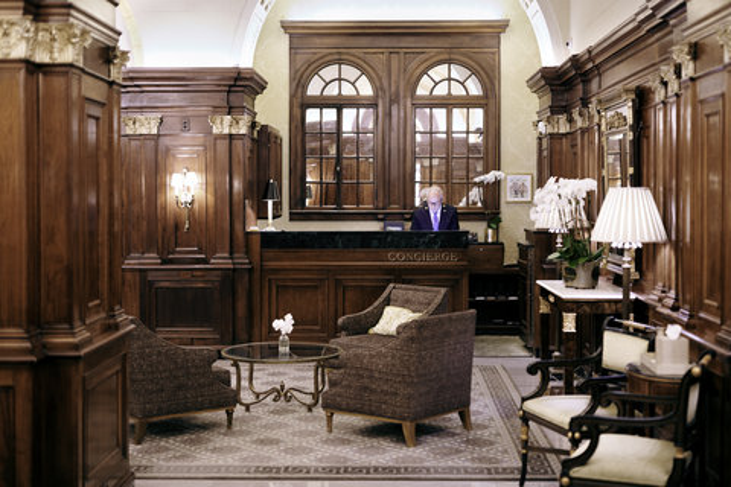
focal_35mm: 50
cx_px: 366
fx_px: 1015
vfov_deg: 27.0
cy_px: 244
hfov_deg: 39.6
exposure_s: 1/15
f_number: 2
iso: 400
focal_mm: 50
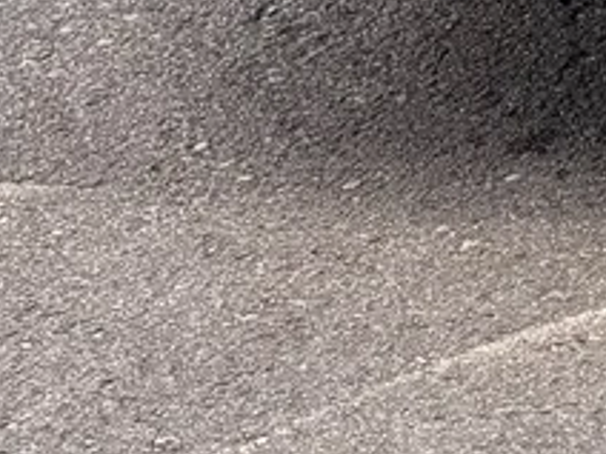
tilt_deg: -13.4
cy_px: -662
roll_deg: -2.3
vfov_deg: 7.1
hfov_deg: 7.9
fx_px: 3431
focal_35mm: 196
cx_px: 2132
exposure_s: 1/634
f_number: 1.6
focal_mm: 5.96
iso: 50
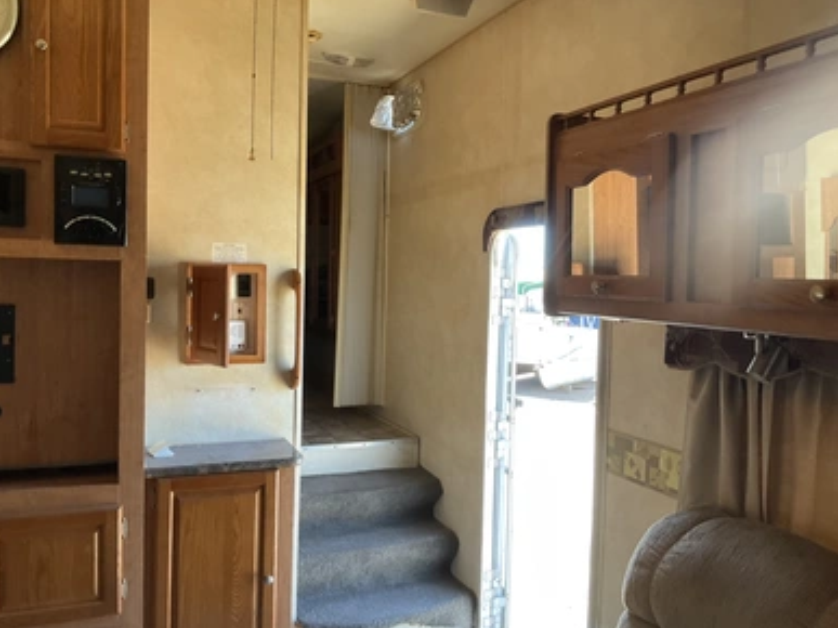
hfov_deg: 60.0
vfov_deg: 46.8
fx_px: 726
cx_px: 409
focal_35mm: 30
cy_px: 316
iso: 64
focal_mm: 3
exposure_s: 1/101
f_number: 1.8
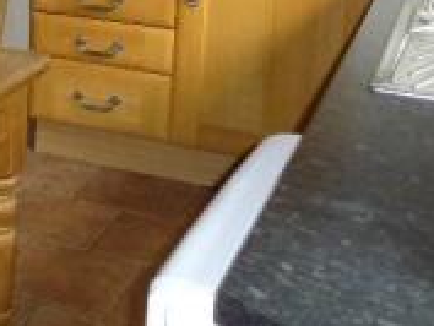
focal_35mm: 79
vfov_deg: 18.0
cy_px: -38
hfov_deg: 21.2
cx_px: -200
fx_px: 991
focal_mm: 4.3
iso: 320
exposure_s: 1/60
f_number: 3.3
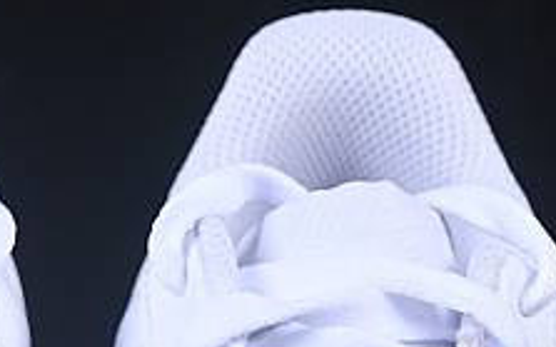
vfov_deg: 3.5
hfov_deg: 5.7
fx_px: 5617
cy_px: 876
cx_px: 35
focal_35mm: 371
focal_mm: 50
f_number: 8
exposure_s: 1/100
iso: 160
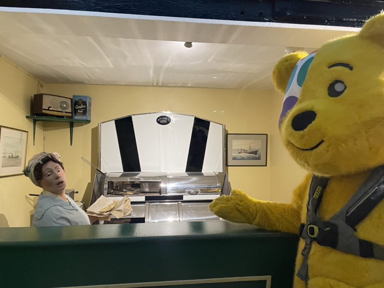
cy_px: 144
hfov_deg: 67.3
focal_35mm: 26
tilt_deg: +0.4
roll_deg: -0.1
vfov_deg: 53.1
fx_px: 288
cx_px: 192
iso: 500
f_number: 1.6
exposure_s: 1/50
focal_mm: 4.2
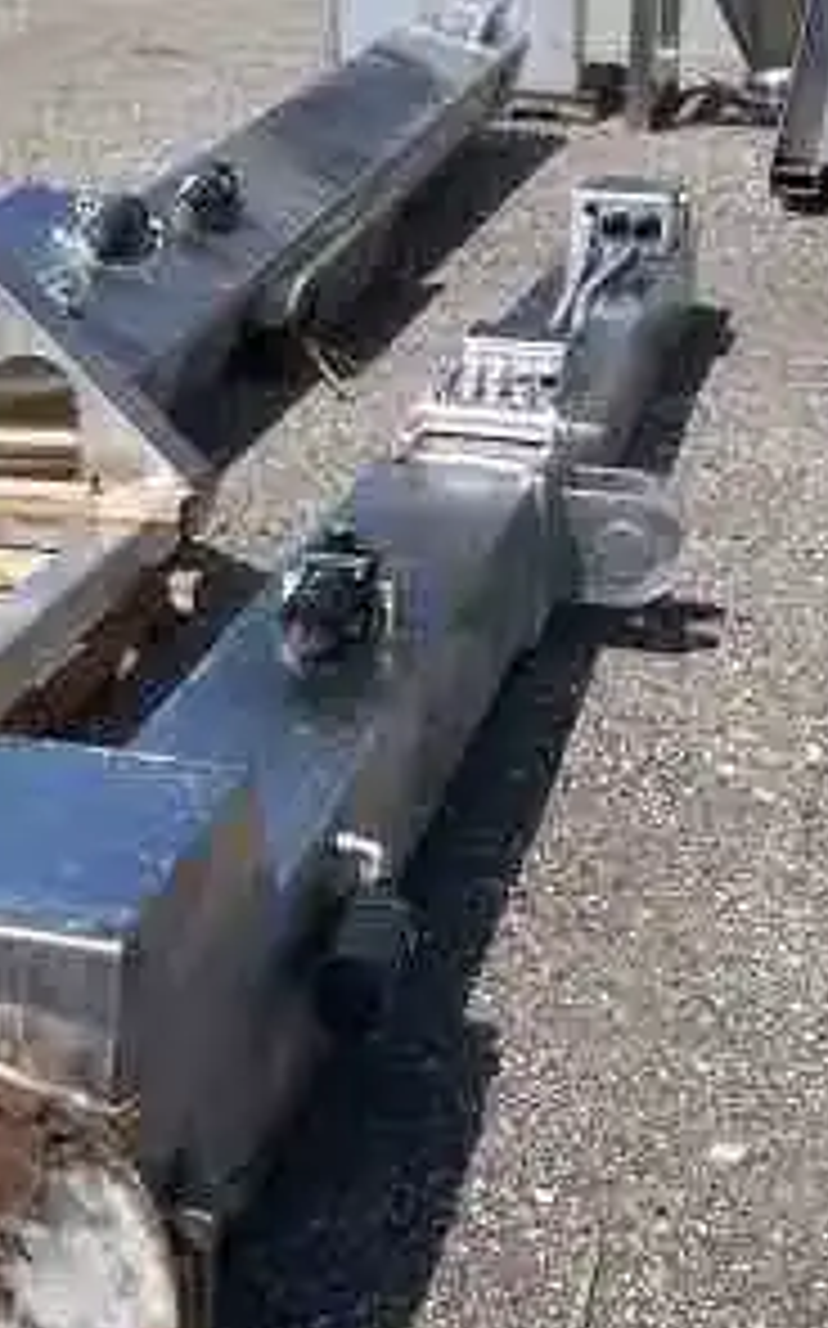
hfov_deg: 20.6
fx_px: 2278
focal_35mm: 63
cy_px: 774
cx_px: 349
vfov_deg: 32.4
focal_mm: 6.3
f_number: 5.6
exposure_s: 1/350
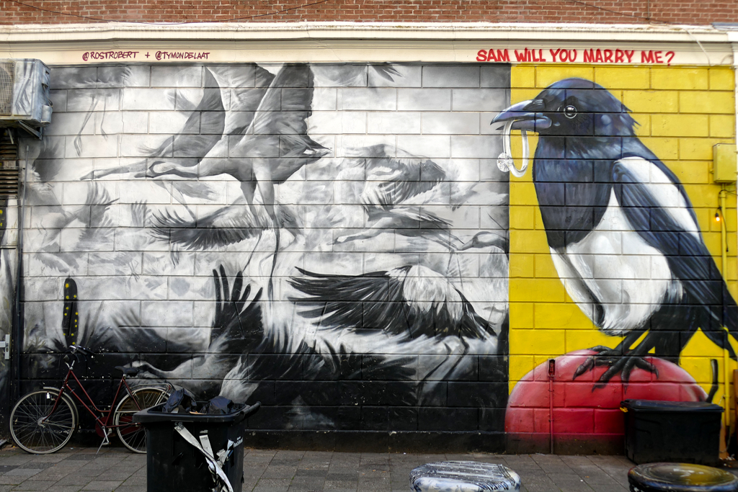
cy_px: 246
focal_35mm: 41
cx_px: 369
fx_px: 841
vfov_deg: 32.6
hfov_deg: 47.4
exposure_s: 1/200
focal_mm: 15
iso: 125
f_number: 3.2
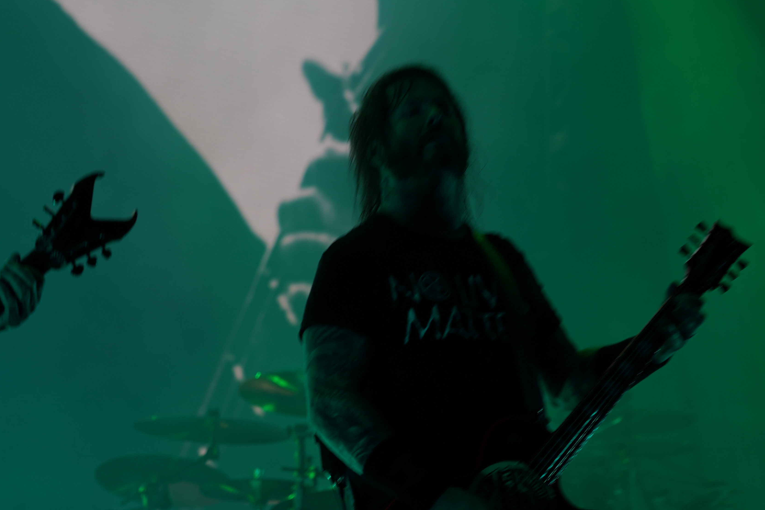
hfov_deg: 11.3
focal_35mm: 182
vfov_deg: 7.5
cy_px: 356
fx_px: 3867
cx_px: 268
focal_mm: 101
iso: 100
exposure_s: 1/160
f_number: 4.5
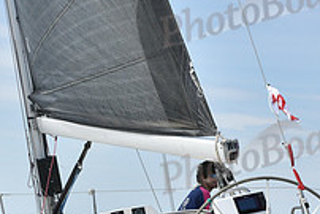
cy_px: 258
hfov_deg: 10.2
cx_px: 79
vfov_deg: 6.8
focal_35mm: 201
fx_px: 1788
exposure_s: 1/1000
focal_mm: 70
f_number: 9
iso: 320
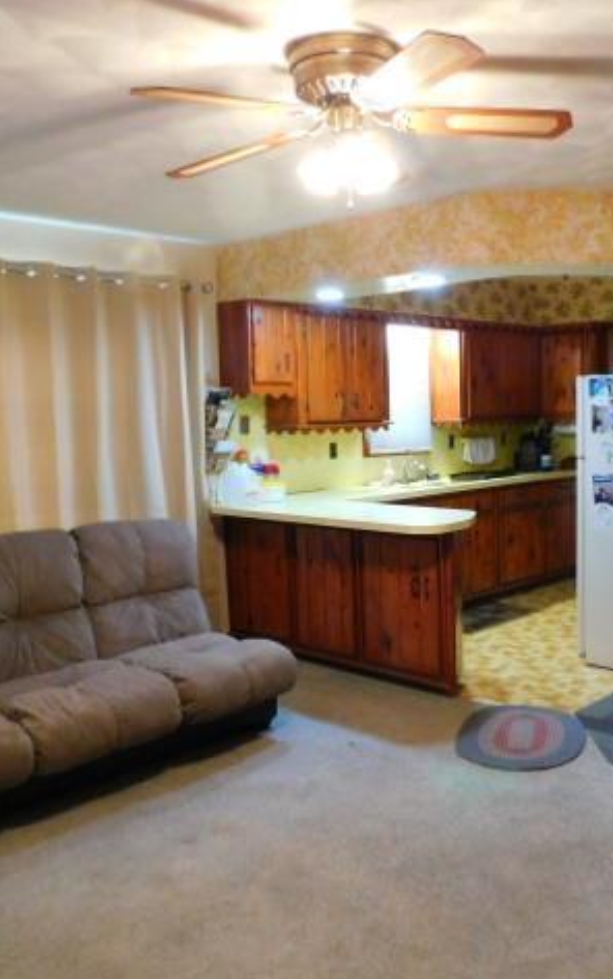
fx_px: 881
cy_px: 493
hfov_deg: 38.0
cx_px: 396
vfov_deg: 58.1
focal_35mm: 33
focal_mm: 4
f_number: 3
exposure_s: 1/13
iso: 400
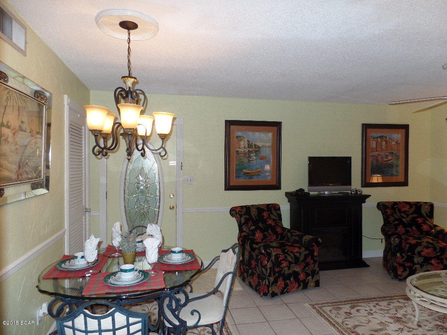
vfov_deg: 58.9
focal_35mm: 23
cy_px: 168
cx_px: 224
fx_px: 297
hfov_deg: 73.9
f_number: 2.8
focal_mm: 4.1
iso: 200
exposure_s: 1/30
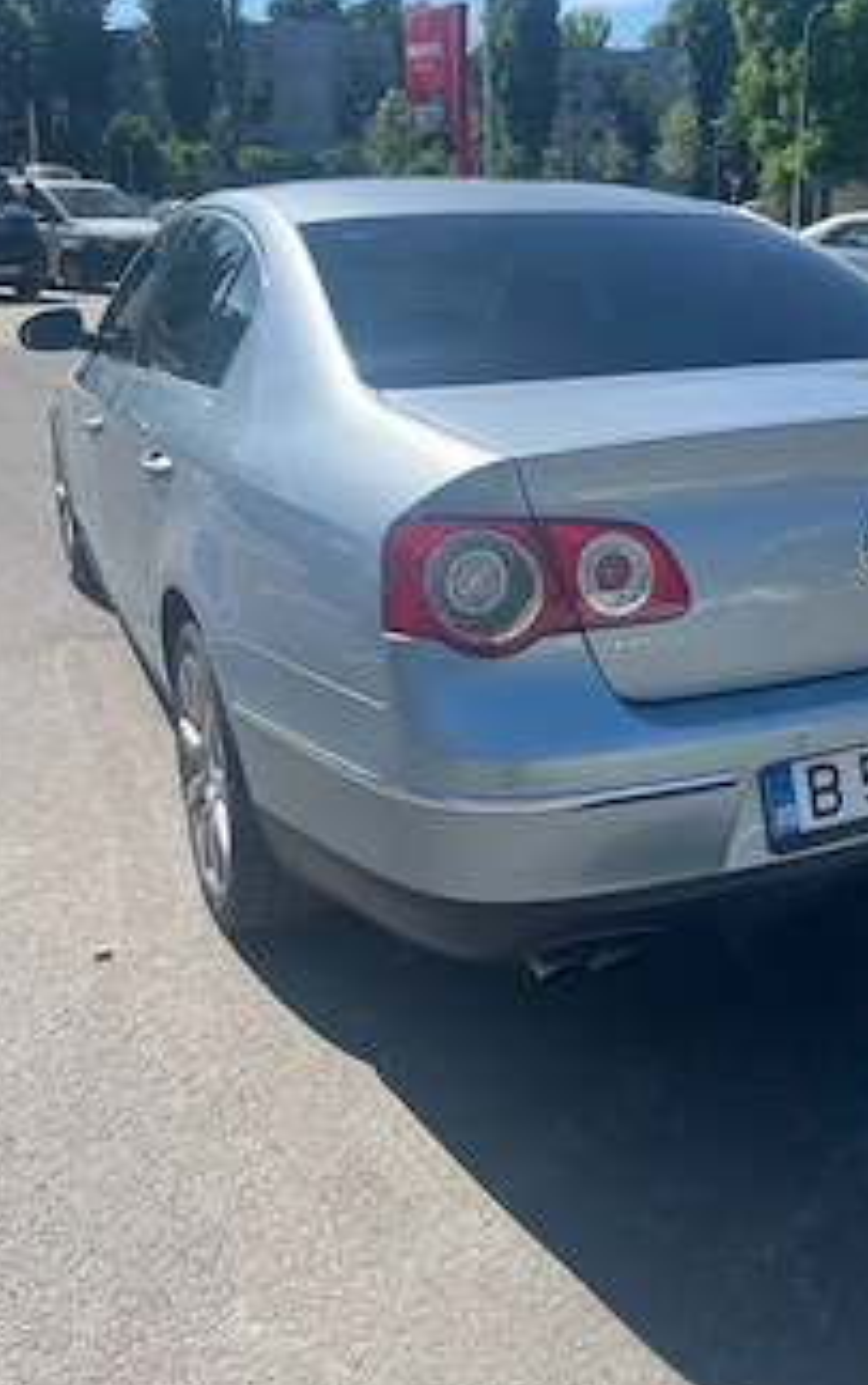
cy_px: 560
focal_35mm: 34
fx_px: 1285
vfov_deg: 56.3
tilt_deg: -14.4
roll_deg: +0.0
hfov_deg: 36.8
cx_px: 607
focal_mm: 4.2
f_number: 1.6
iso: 32
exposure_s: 1/2451
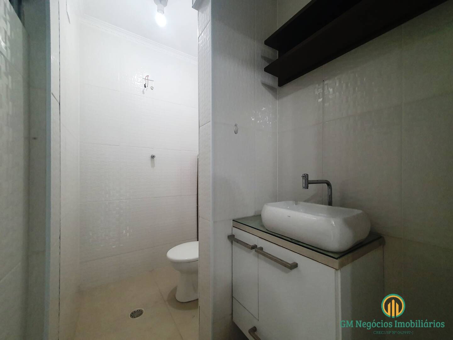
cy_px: 170
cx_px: 226
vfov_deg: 89.9
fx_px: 170
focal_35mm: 13
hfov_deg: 106.2
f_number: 2.2
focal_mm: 1.8
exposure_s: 1/60
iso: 250
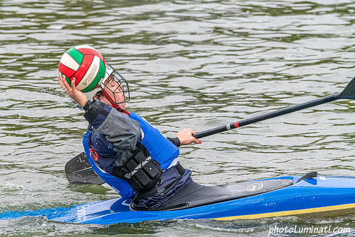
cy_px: 118
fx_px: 5125
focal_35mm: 520
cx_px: 124
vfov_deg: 2.6
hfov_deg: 4.0
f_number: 9
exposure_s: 1/1250
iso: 3200
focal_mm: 400
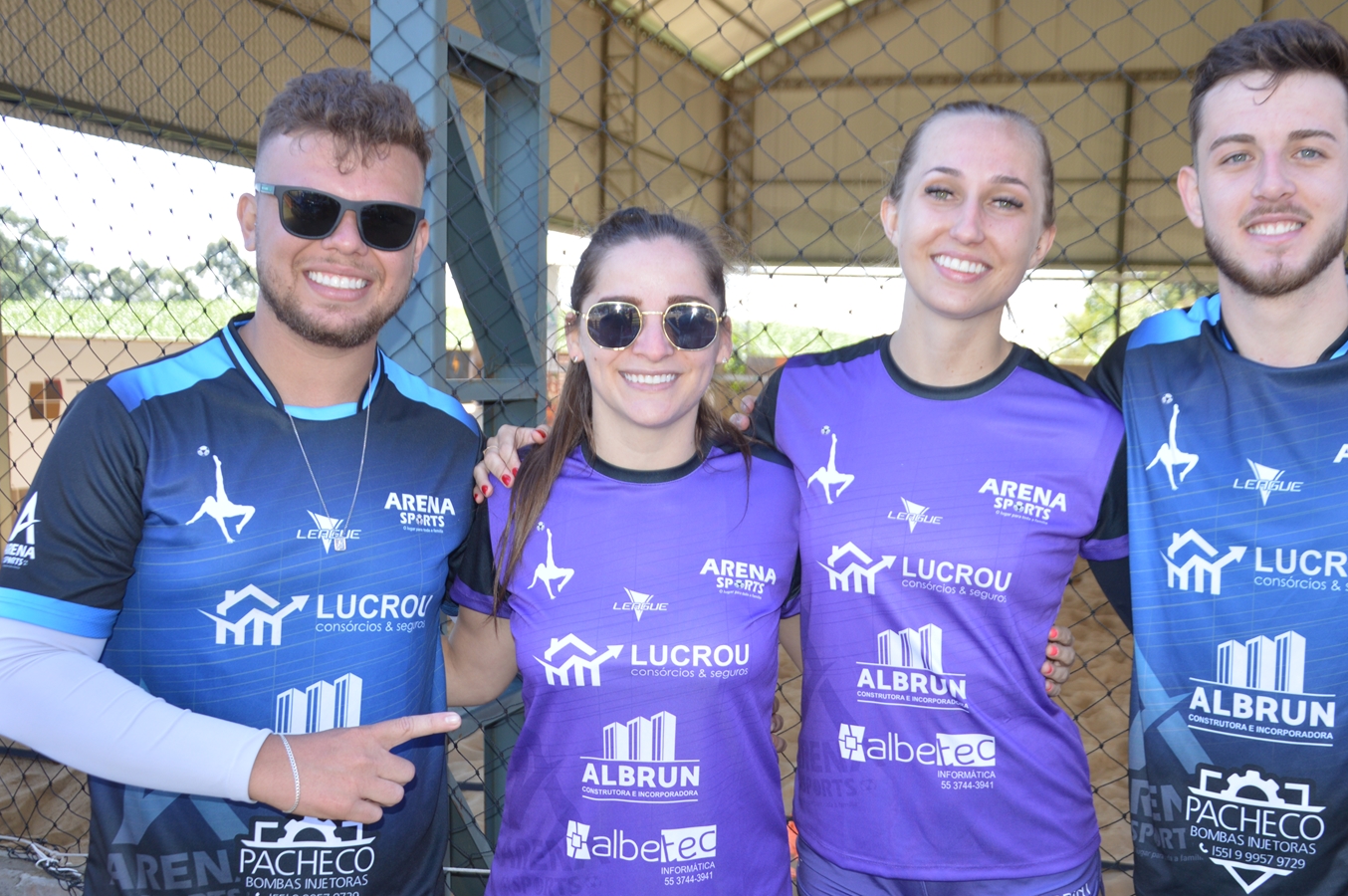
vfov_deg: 34.1
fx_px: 1459
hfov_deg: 49.5
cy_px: 514
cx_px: 749
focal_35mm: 39
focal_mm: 22
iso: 160
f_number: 4
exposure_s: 1/125
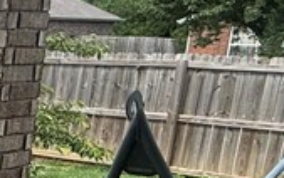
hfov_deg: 14.2
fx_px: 697
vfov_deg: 14.5
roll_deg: -0.7
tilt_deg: -9.6
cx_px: -420
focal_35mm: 90
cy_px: 144
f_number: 2.2
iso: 64
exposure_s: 1/1068
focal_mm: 2.22
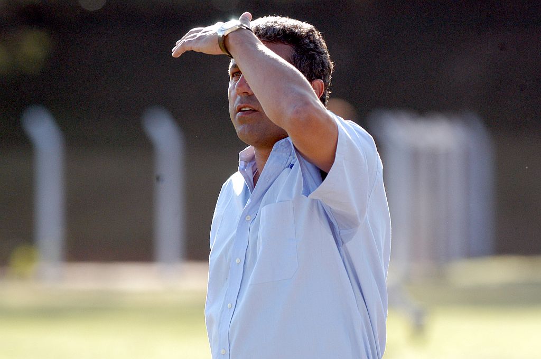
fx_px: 6754
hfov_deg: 4.6
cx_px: 270
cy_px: 180
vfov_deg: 3.0
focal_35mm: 450
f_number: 4
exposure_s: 1/1000
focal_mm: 300
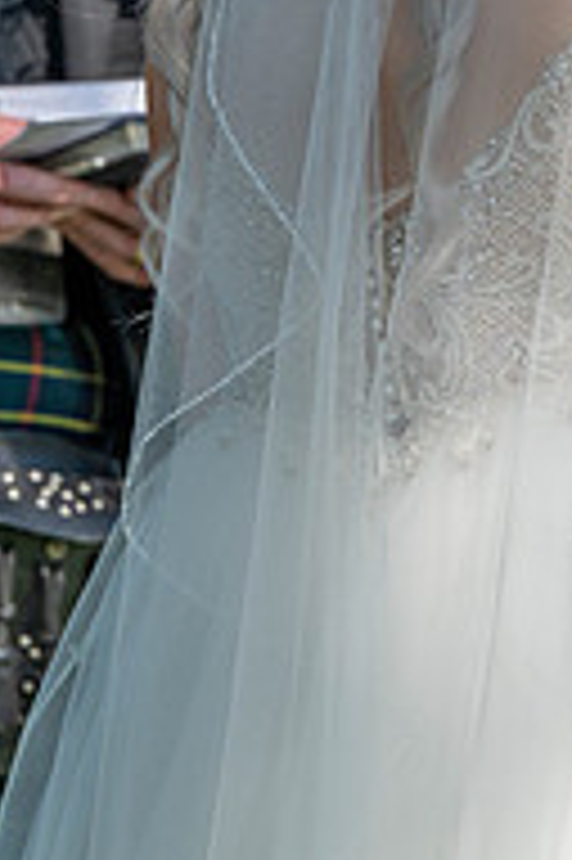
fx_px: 11269
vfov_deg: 4.4
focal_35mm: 472
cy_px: 23
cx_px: 412
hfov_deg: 2.9
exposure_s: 1/500
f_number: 5.6
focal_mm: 200
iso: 100
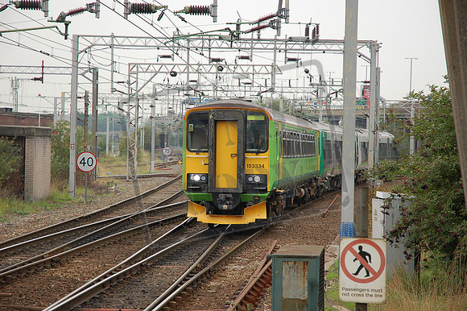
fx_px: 1361
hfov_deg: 19.5
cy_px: 156
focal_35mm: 105
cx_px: 234
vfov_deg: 13.0
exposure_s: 1/500
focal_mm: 70
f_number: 4.5
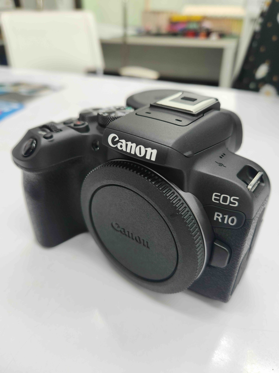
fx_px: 247
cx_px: 140
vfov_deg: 73.9
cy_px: 186
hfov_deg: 58.9
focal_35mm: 23
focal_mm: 5.4
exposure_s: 1/50
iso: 80
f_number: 1.8
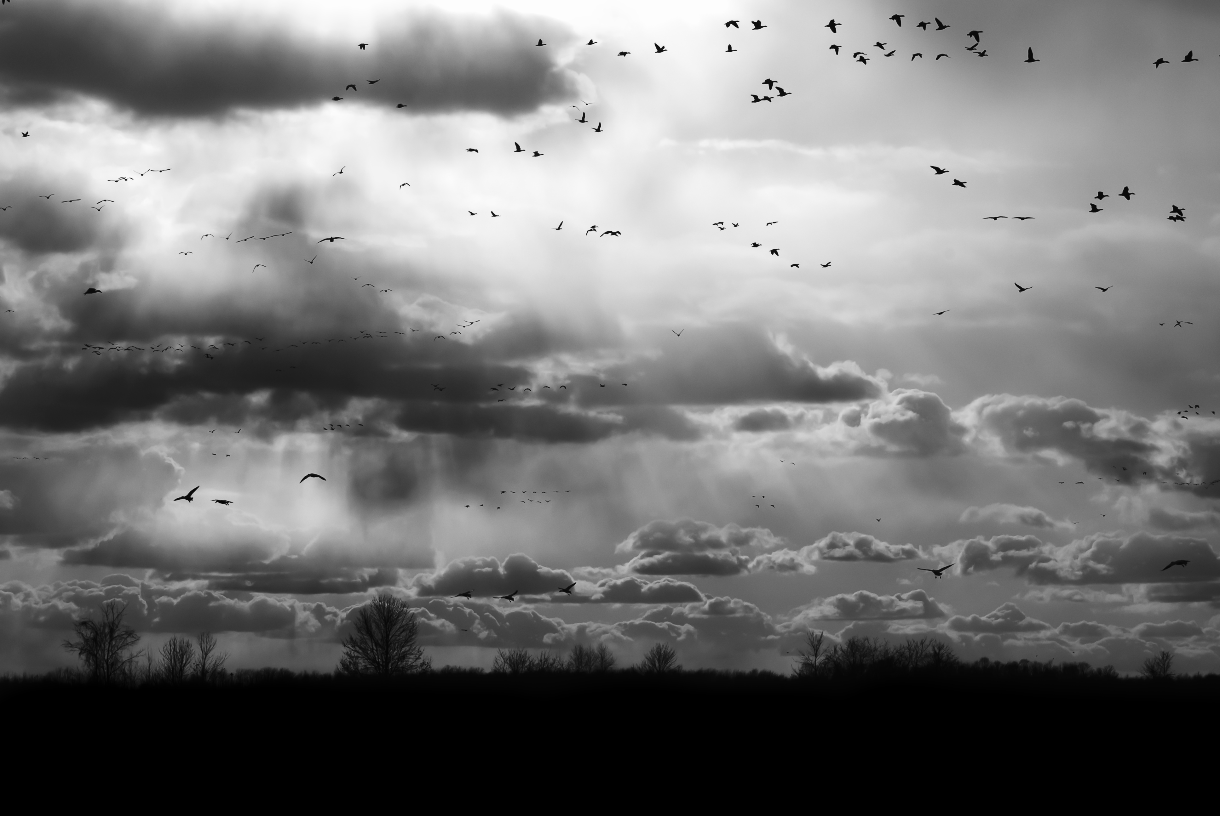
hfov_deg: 19.4
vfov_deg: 13.1
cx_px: 610
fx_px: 3563
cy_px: 408
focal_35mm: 105
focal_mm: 70
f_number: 14
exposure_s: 1/1250
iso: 200
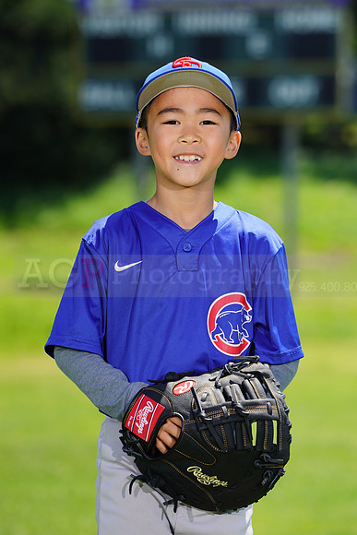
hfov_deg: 4.8
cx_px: 178
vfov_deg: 7.2
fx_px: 4281
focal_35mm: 288
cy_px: 268
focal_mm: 288
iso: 100
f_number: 8
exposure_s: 1/250
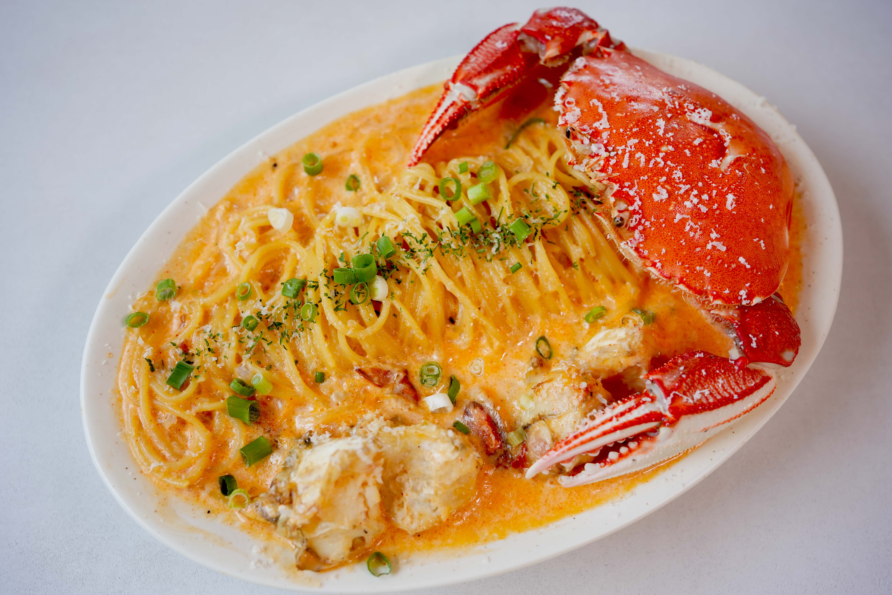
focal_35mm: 35
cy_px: 298
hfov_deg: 54.4
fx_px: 867
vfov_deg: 37.9
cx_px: 446
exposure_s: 1/200
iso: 640
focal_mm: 35
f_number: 4.5
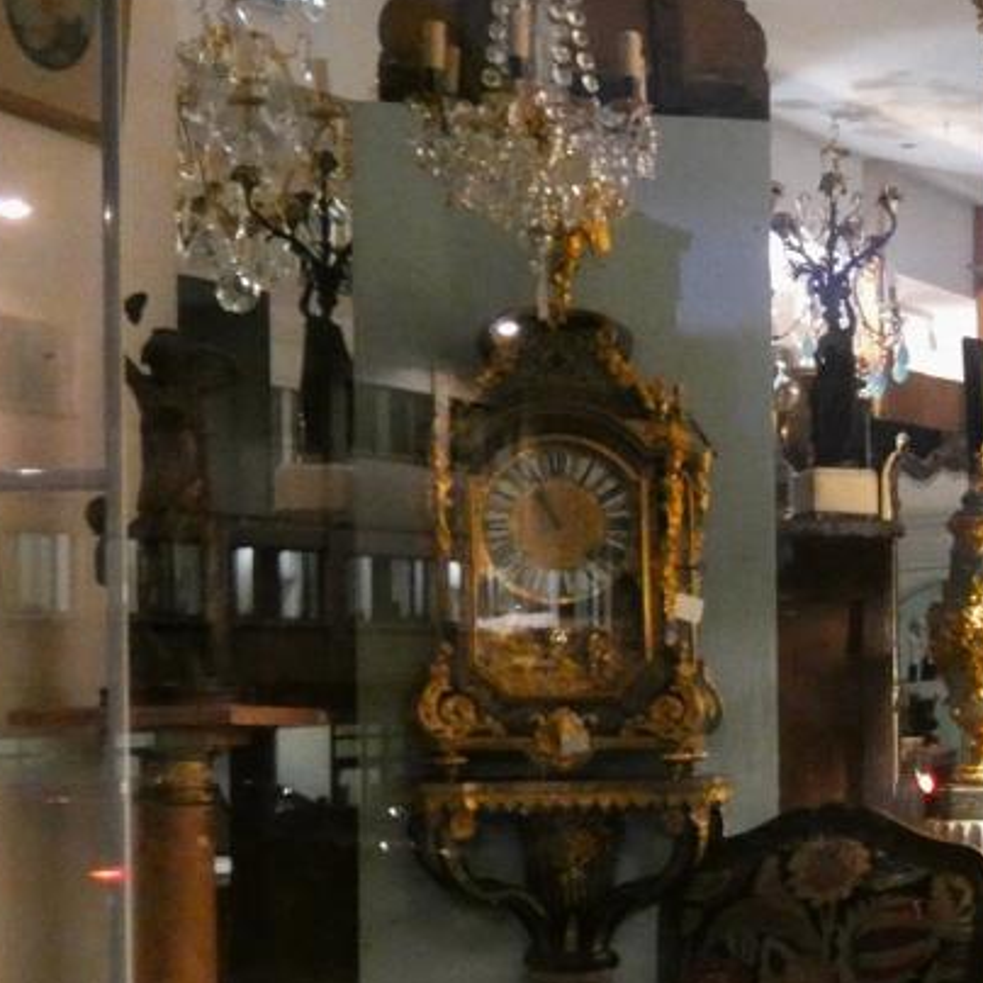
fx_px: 2377
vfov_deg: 23.2
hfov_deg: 21.5
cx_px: 1209
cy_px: 725
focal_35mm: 74
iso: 1600
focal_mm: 6
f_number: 3.4
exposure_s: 1/25
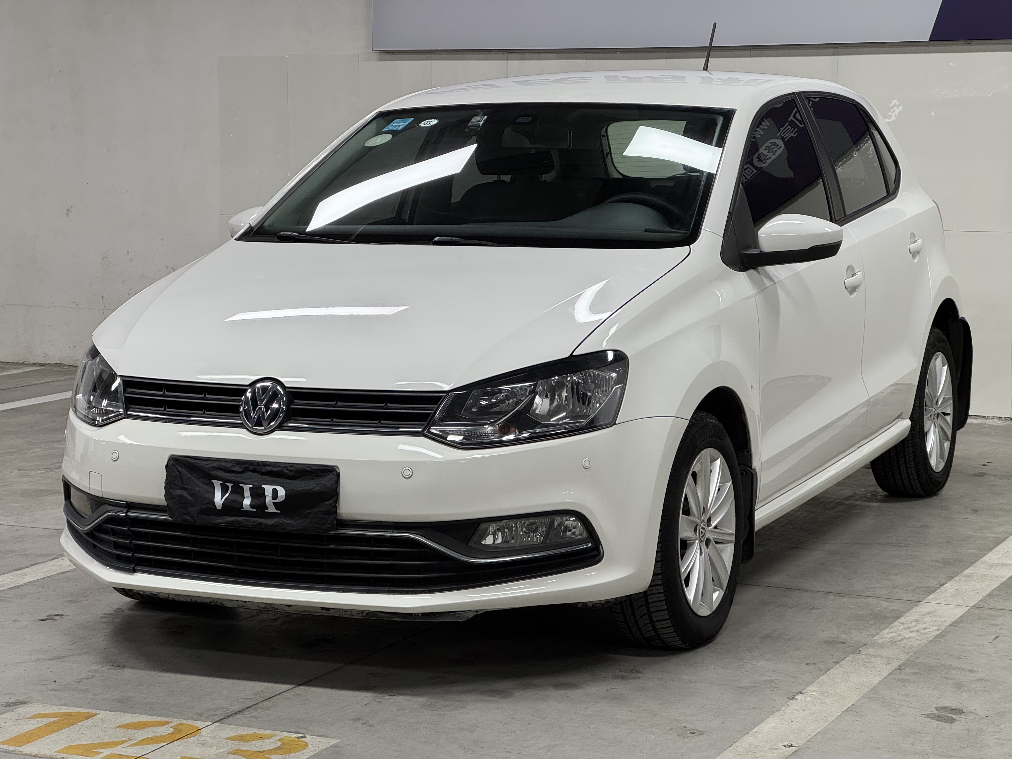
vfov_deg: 19.1
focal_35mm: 77
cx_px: 506
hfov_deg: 25.3
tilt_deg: -5.8
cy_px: 380
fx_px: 2251
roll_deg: -0.1
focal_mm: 9
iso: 125
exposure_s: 1/50
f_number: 2.8
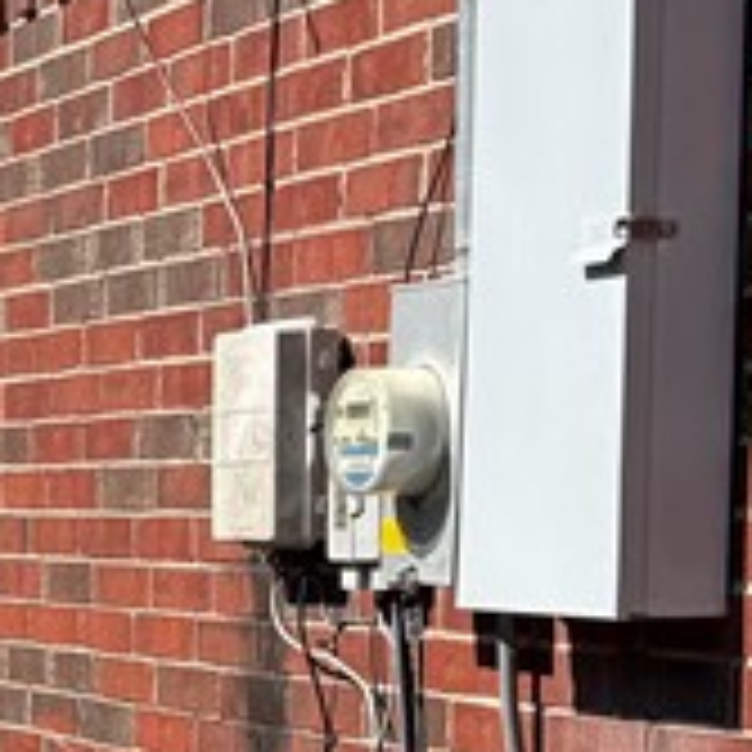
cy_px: 734
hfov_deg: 12.0
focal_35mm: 130
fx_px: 3195
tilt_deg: -3.8
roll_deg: +0.6
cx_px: -734
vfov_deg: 13.3
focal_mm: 6.76
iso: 80
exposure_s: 1/3584
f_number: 1.78
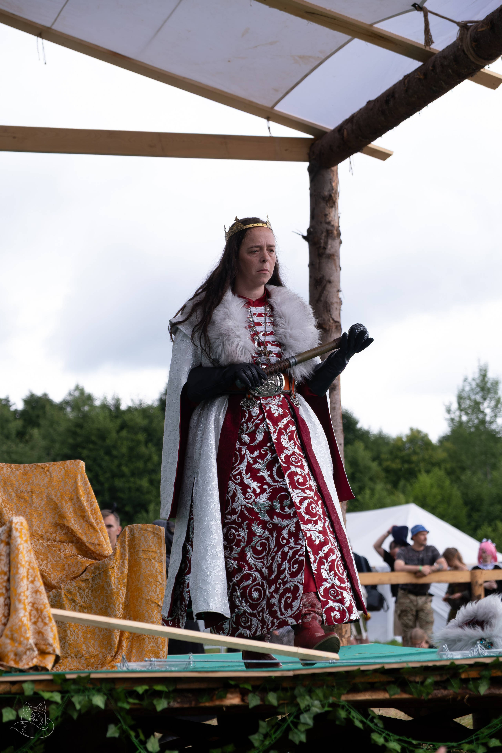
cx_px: 251
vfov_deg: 24.5
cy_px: 376
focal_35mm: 83
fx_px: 1736
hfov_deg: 16.5
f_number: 3.6
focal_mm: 55
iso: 500
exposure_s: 1/1250
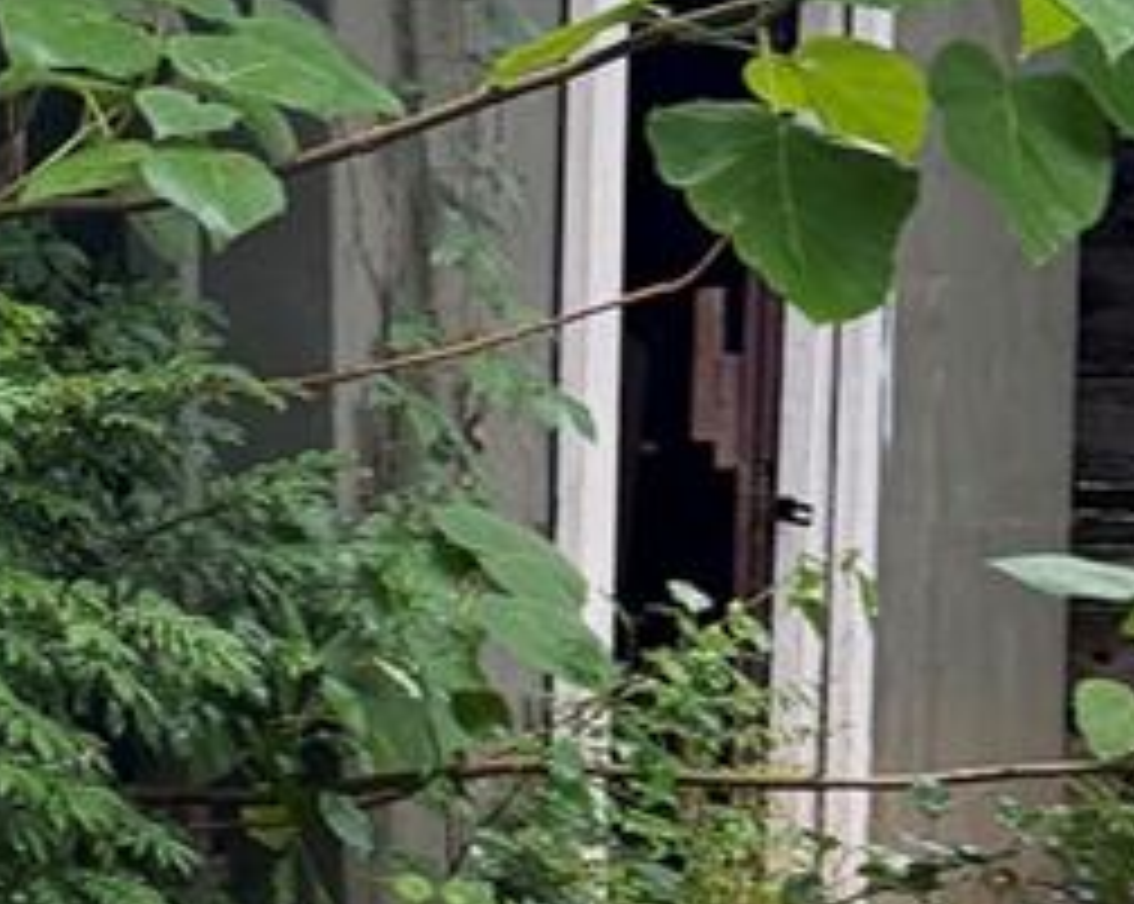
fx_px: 4794
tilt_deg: -8.7
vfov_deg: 10.8
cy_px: 594
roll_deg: +2.5
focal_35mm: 143
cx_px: -1066
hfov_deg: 12.1
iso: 125
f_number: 1.78
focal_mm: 6.76
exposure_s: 1/121
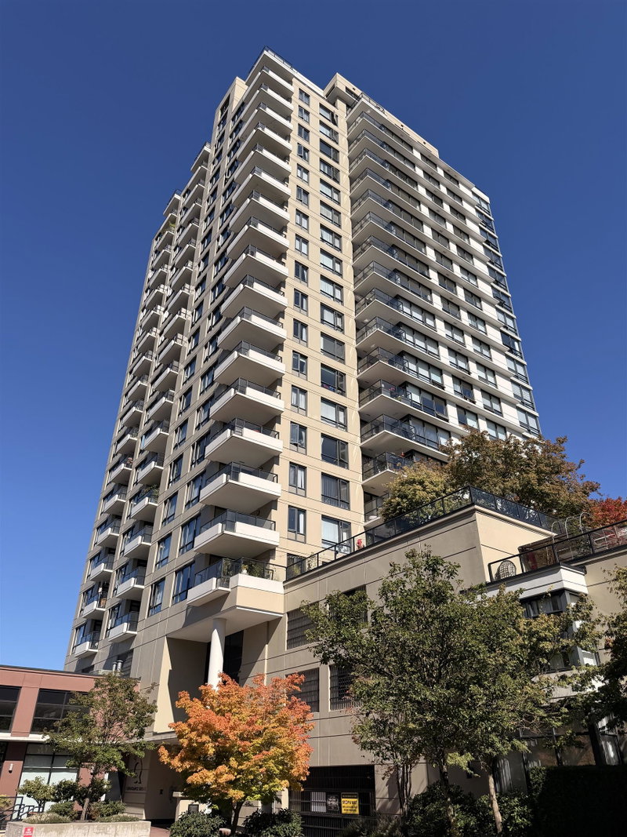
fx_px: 580
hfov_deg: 56.8
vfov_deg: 71.6
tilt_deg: +31.2
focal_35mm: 24
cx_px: 314
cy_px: 418
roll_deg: -0.6
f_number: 1.78
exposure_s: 1/5714
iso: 80
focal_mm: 6.76
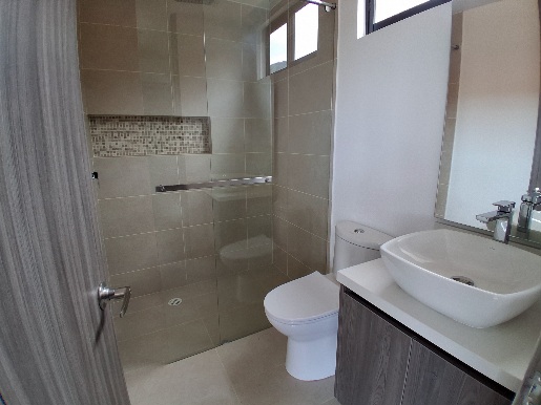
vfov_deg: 74.7
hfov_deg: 91.0
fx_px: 266
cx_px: 270
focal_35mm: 17
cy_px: 202
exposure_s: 1/120
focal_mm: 1.4
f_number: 2.2
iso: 125
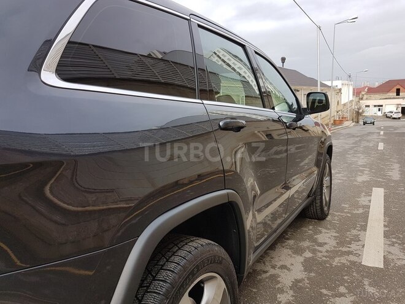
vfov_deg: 53.1
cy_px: 152
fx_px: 304
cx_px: 202
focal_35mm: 26
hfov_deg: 67.3
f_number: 1.7
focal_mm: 4.2
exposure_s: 1/740
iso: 40
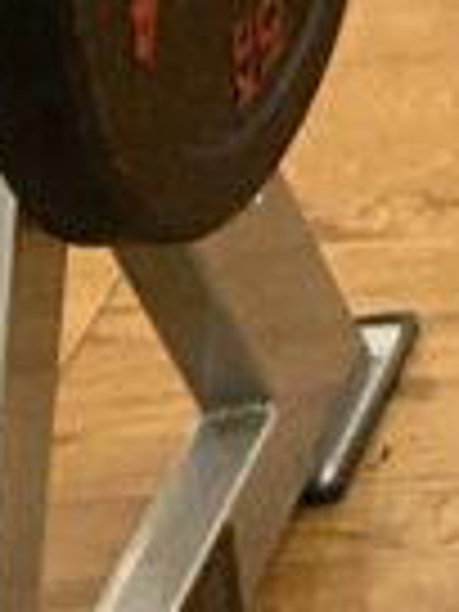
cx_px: 1670
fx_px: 3465
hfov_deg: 6.5
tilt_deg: -5.2
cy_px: -1620
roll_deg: +4.5
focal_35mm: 196
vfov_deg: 7.7
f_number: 1.8
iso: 500
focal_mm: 4.25
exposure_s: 1/30
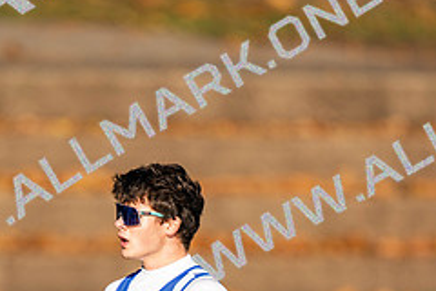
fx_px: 17584
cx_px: 60
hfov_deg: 1.4
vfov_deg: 0.9
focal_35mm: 1452
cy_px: 312
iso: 140
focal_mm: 600
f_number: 4
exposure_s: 1/2500
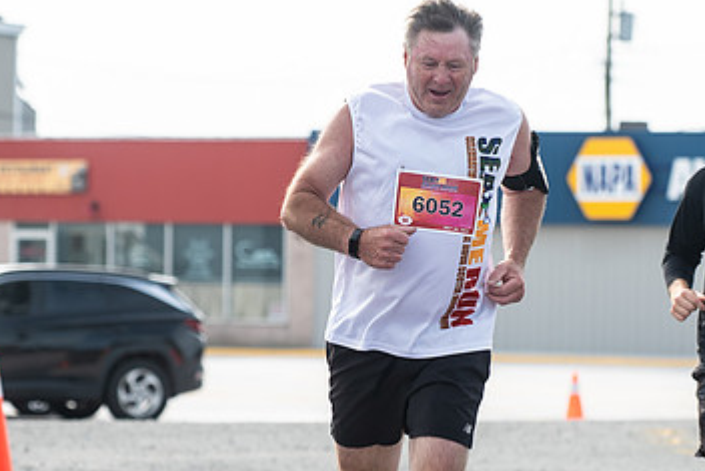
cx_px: 333
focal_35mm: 244
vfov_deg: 5.6
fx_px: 4780
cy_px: 242
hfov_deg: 8.4
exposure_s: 1/1000
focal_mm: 105
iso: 250
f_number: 4.5
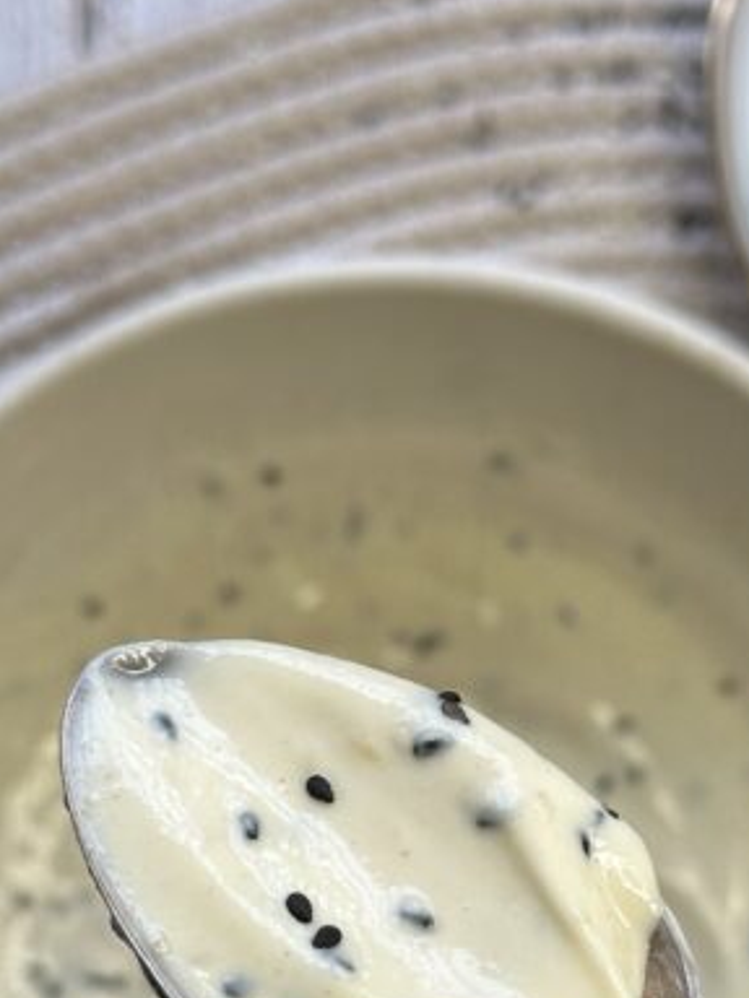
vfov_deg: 19.3
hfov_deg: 14.8
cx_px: 445
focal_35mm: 100
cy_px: 907
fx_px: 2885
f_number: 1.78
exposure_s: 1/121
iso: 80
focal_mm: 6.86
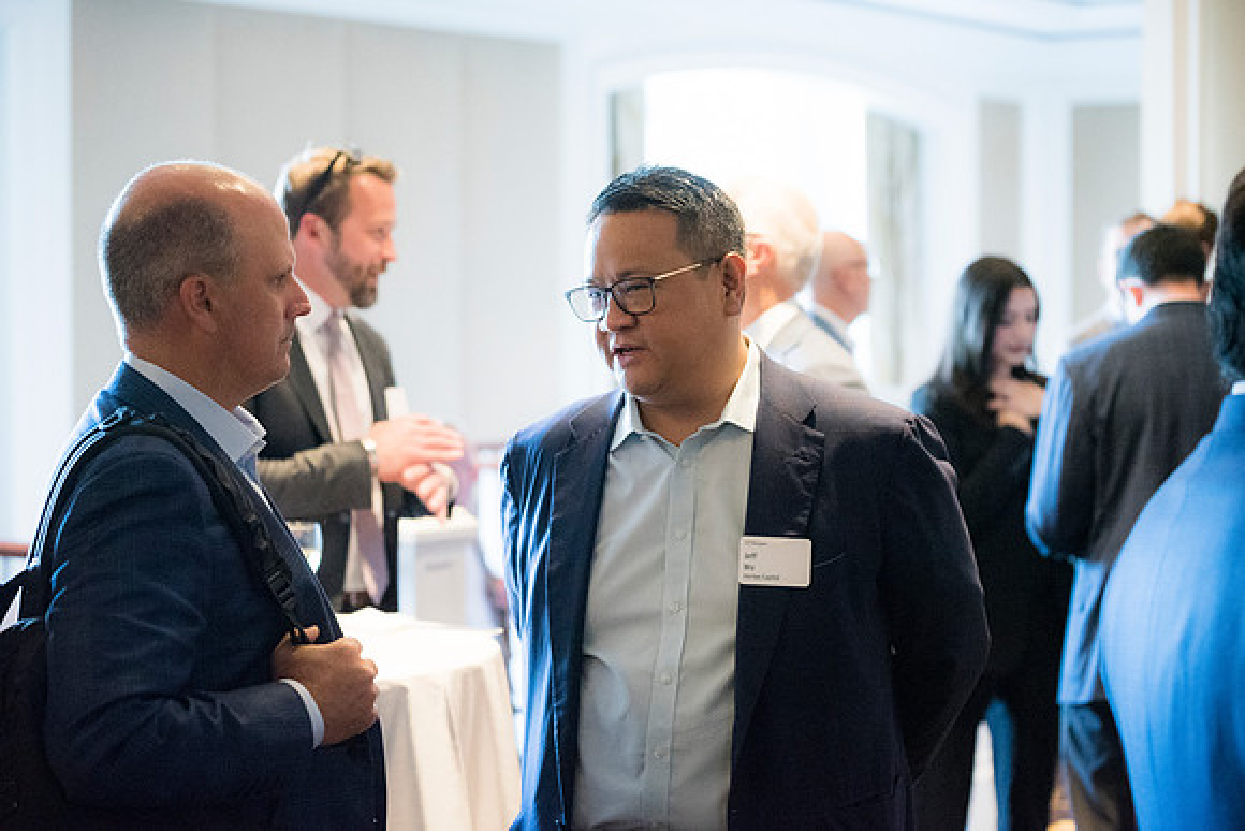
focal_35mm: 70
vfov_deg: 19.5
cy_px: 416
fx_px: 2421
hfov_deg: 28.8
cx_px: 622
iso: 5000
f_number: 2.8
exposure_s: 1/125
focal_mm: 70
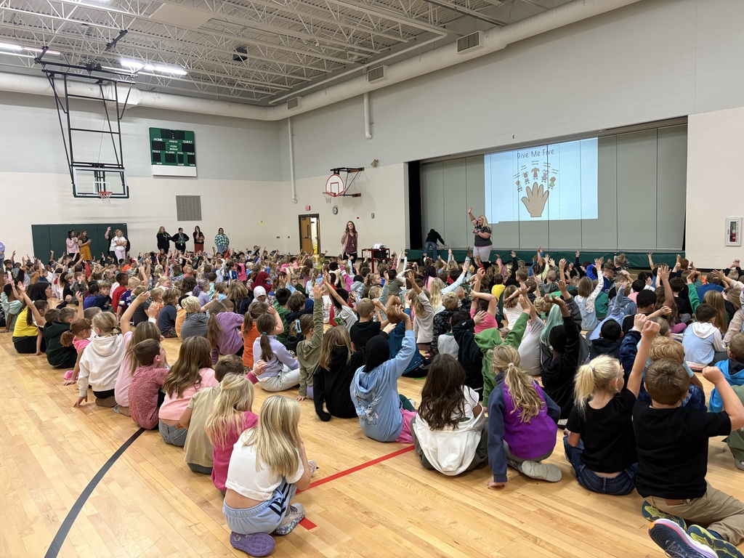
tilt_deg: -4.2
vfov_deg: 53.1
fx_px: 559
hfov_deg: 67.3
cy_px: 279
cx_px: 372
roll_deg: +3.0
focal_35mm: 26
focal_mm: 5.96
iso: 250
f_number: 1.6
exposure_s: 1/60
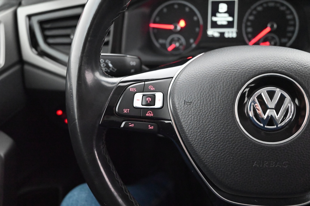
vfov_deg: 42.3
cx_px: 155
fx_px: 267
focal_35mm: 31
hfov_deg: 60.3
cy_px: 103
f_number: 4.8
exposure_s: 1/60
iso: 14400
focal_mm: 31
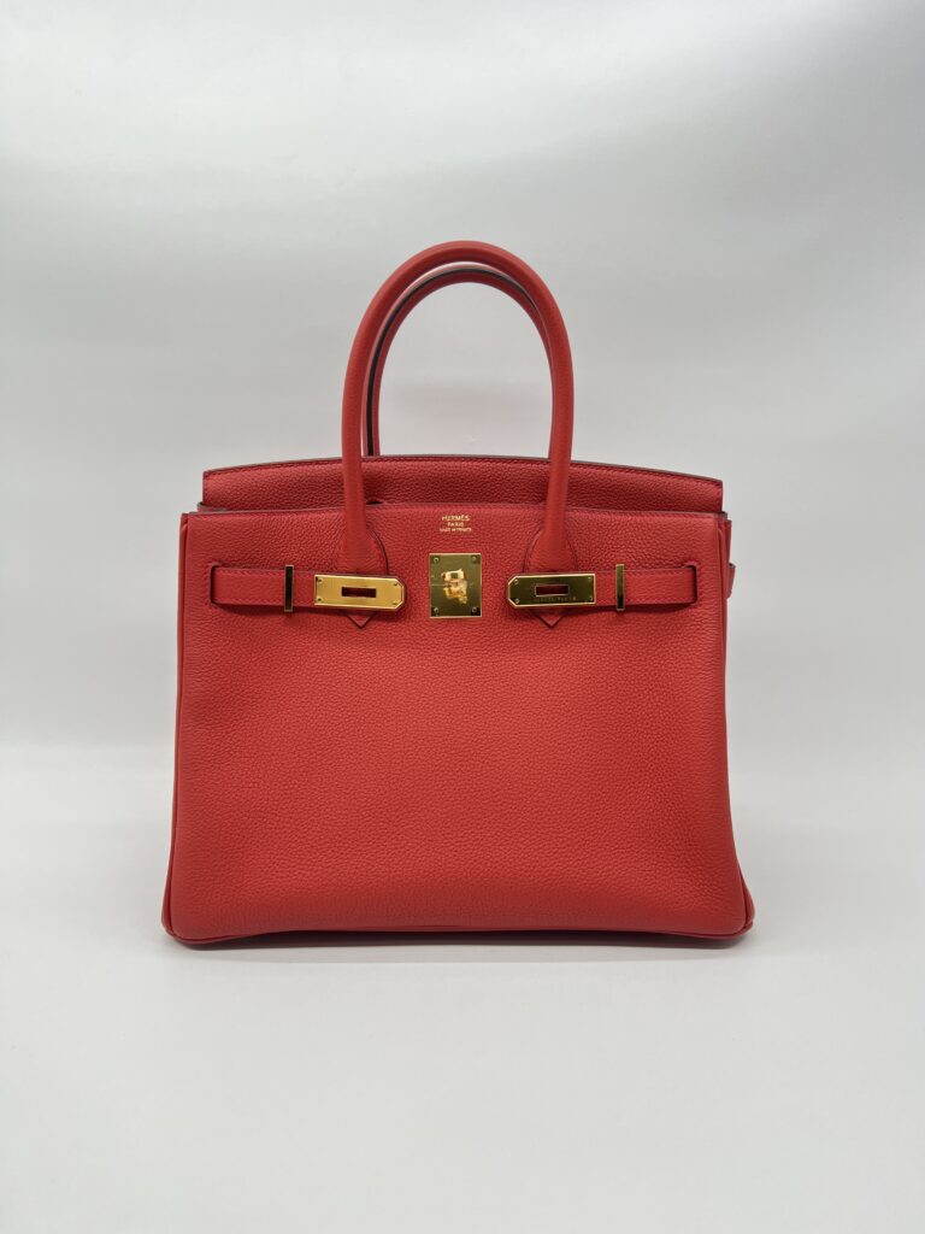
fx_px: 926
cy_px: 617
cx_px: 462
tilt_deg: -10.1
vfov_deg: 67.3
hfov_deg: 53.1
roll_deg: -0.5
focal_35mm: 26
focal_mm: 5.7
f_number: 1.5
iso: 32
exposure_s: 1/100
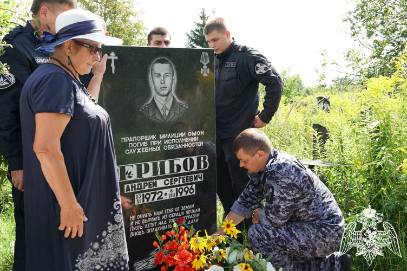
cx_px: 204
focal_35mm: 44
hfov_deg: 45.0
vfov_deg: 30.8
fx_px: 491
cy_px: 136
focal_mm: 29
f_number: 5.6
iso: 100
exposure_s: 1/100
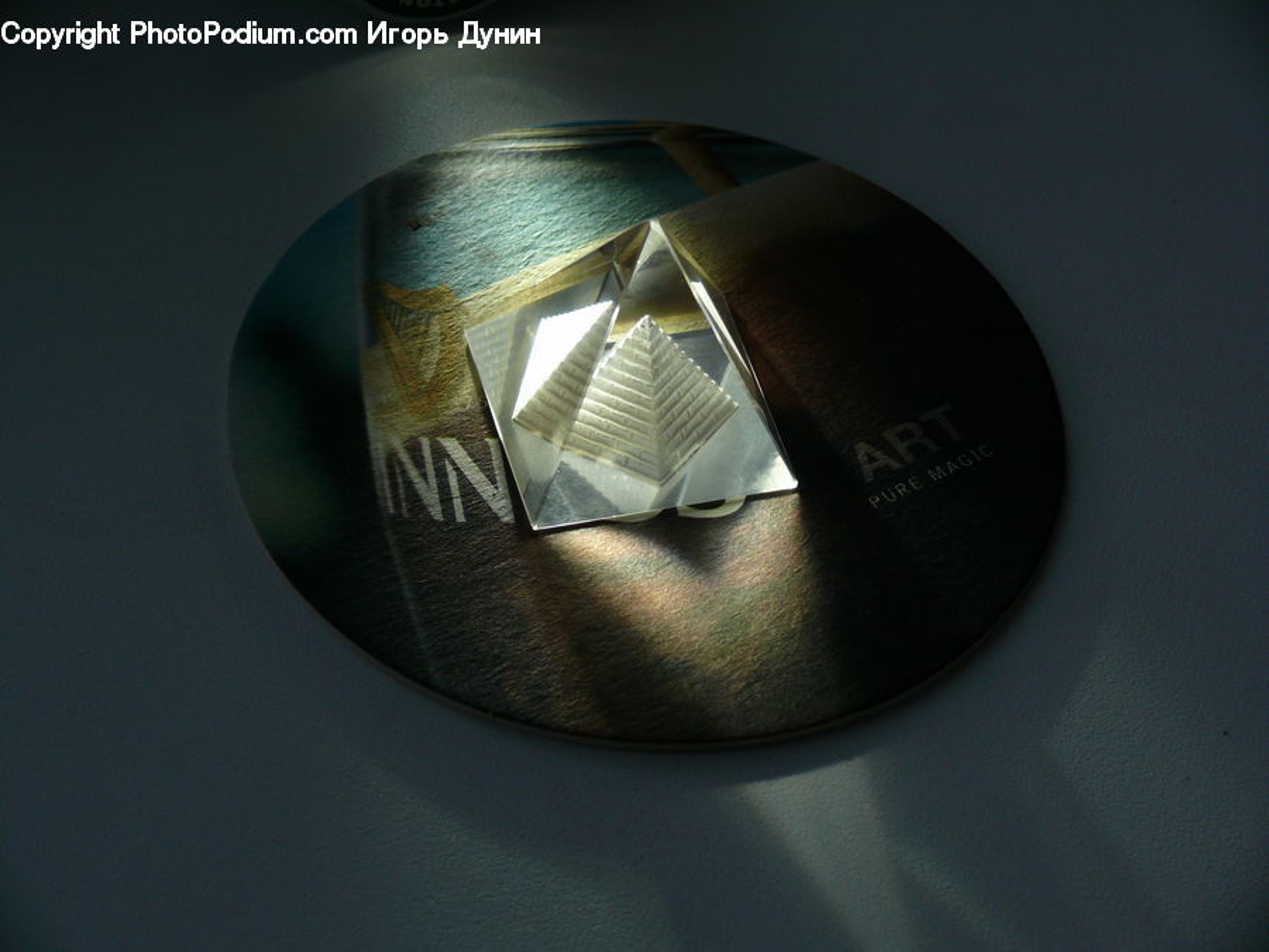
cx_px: 634
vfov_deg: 16.1
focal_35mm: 92
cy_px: 476
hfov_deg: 21.3
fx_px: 3373
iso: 100
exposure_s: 1/160
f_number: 4
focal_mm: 19.5
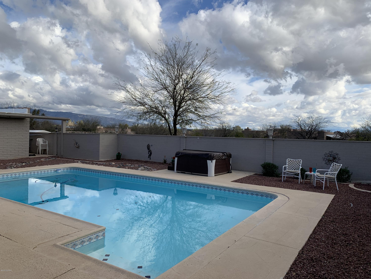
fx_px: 279
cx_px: 186
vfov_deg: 53.1
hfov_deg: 67.3
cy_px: 140
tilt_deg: +0.2
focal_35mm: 26
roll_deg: -1.1
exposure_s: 1/2075
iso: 25
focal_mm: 4.25
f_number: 1.8
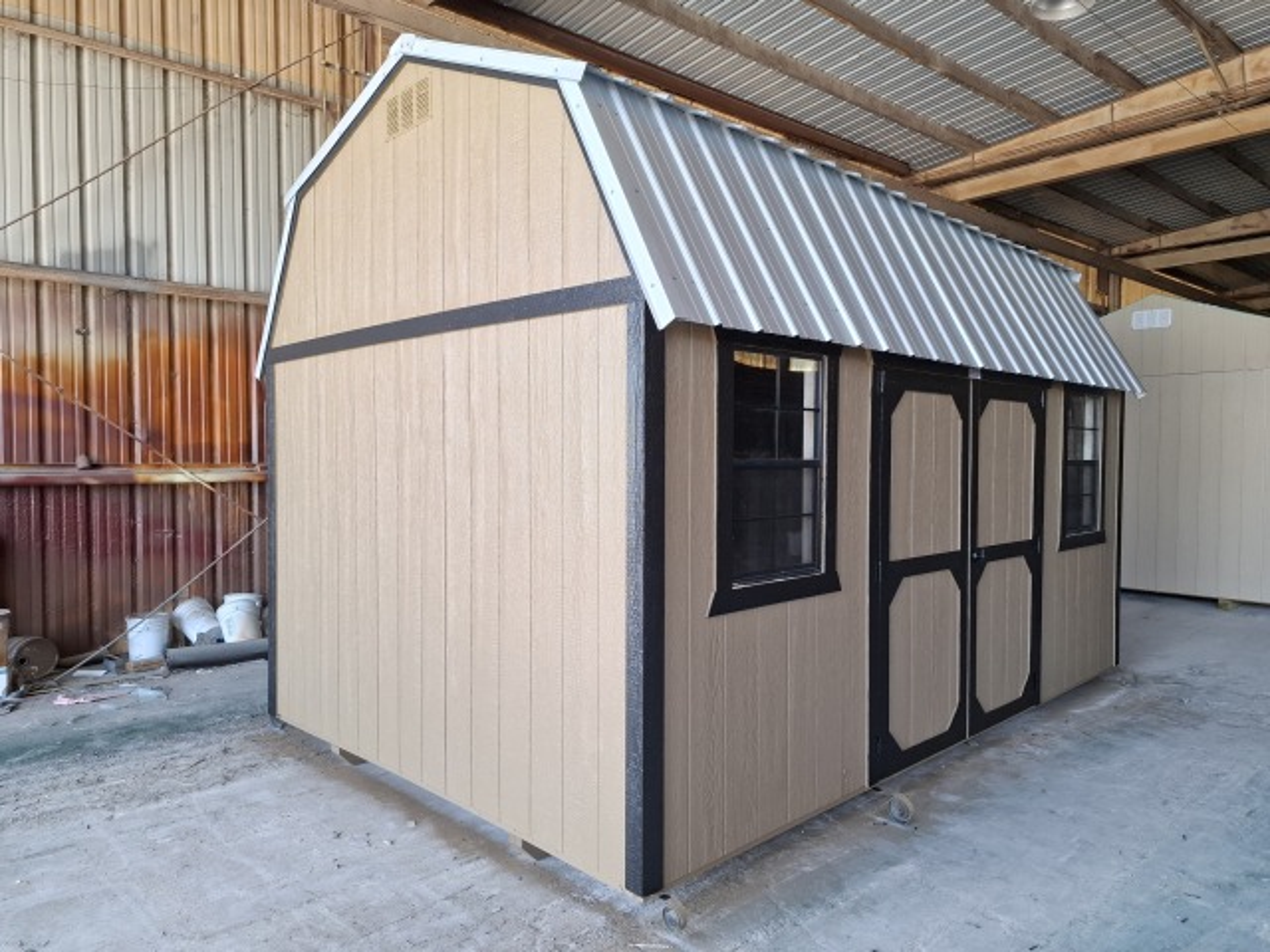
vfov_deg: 58.9
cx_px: 635
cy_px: 476
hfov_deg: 73.9
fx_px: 844
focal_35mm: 23
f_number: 1.8
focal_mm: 5.54
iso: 64
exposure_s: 1/100
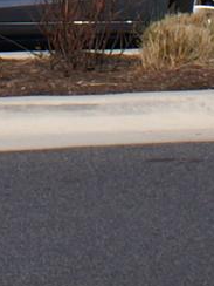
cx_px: -157
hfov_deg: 4.7
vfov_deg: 6.1
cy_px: -391
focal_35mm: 314
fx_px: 2588
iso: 200
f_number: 9
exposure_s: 1/800
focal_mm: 26
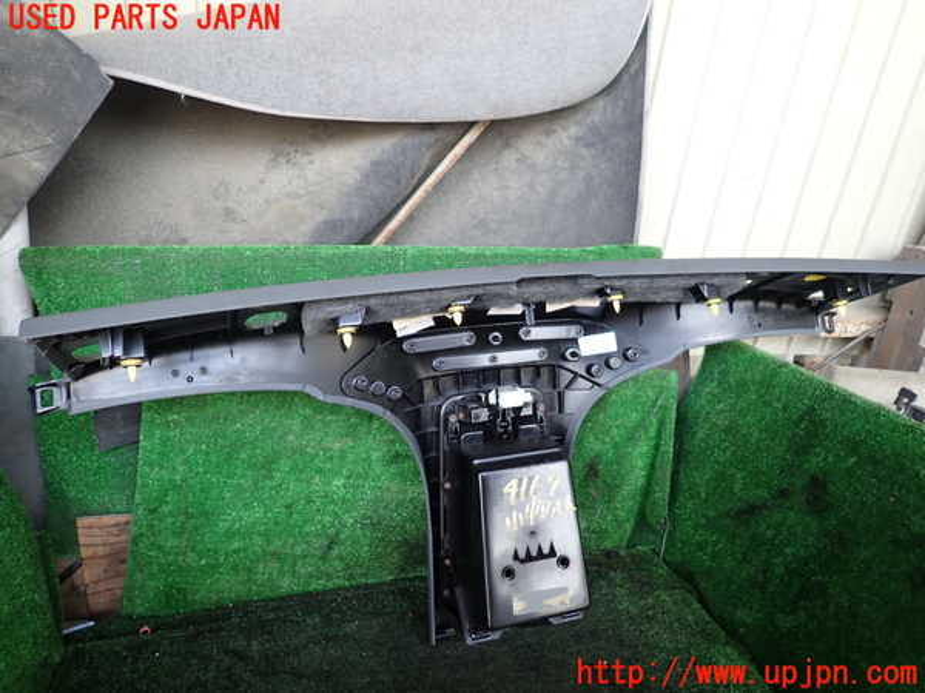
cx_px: 462
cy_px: 346
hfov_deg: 69.4
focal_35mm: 25
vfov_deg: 54.9
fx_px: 668
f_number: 2
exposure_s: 1/60
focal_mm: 4.5
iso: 100
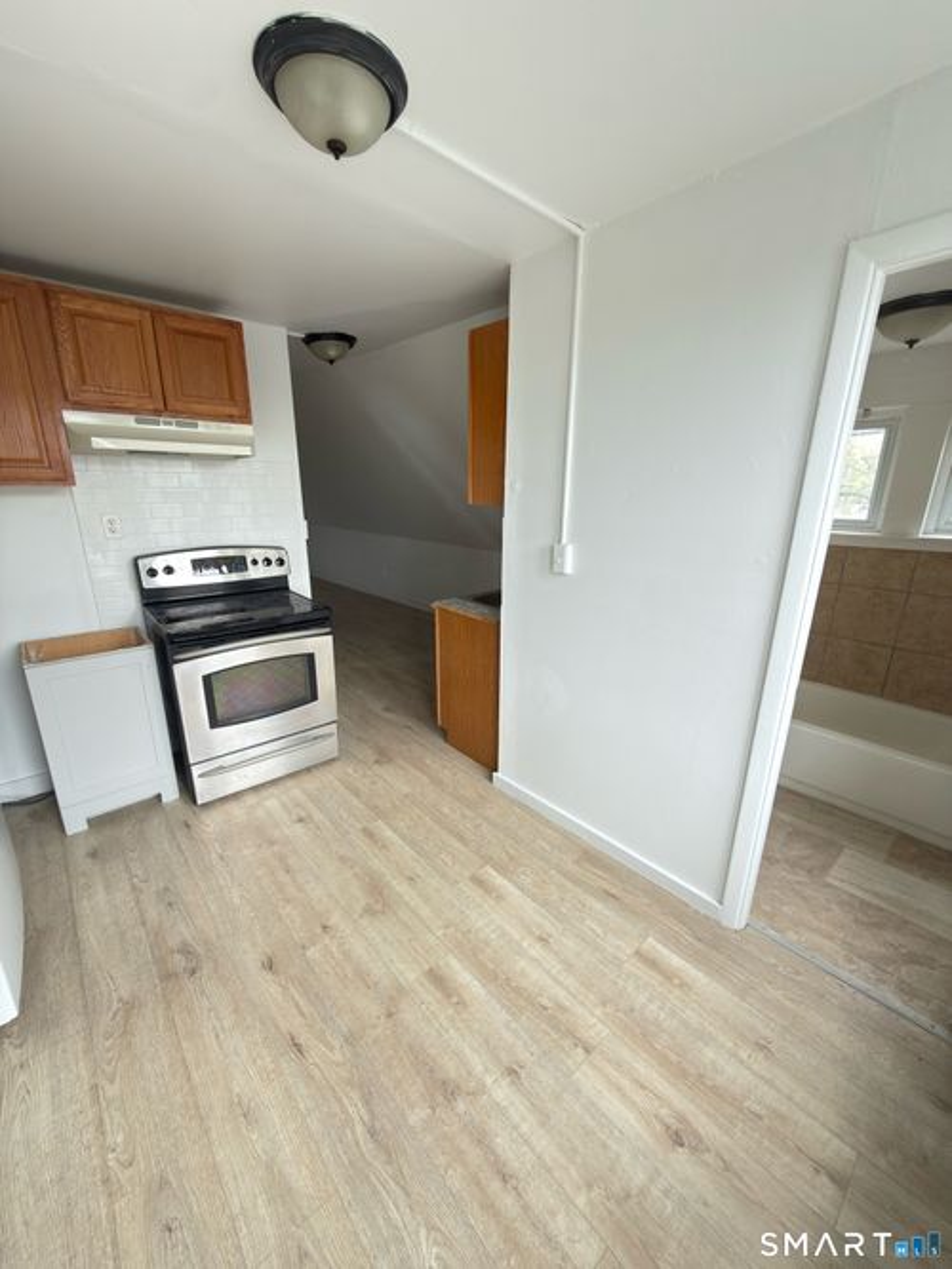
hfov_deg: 85.7
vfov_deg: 102.1
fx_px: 514
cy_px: 634
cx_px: 476
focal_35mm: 14
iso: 64
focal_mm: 2.22
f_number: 2.2
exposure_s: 1/53
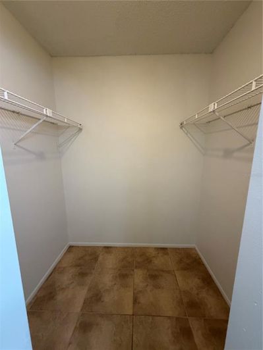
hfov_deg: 85.7
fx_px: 142
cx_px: 132
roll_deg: -1.1
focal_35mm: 14
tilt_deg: -9.4
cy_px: 175
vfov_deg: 102.1
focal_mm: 2.22
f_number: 2.2
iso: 320
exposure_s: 1/60
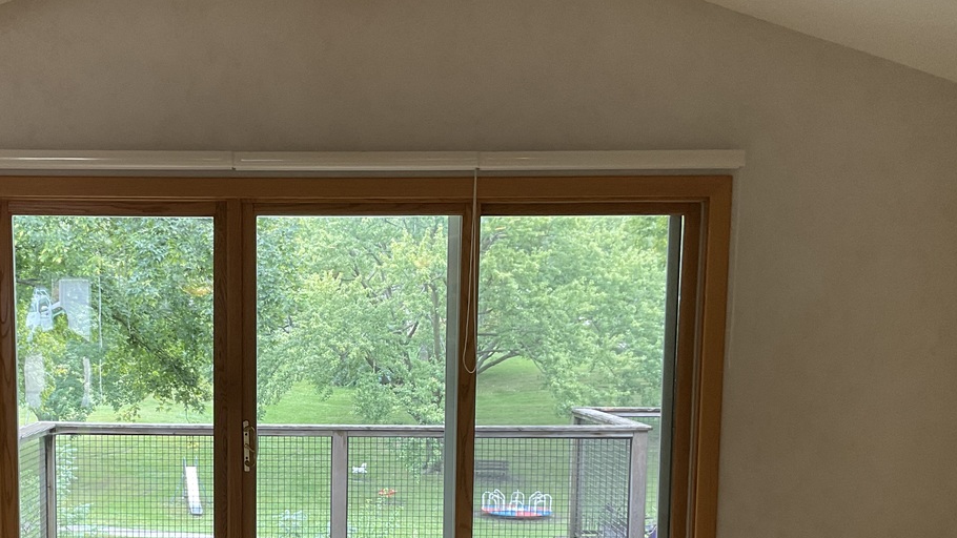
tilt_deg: -5.8
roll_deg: -0.1
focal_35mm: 50
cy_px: 465
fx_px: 1269
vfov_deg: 23.4
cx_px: 278
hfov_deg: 40.5
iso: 40
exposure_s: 1/60
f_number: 1.8
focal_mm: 3
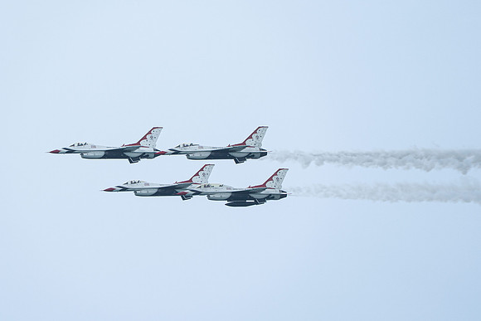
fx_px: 7122
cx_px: 170
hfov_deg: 3.9
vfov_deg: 2.6
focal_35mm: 533
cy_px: 156
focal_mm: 400
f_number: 9
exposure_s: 1/1250
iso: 640
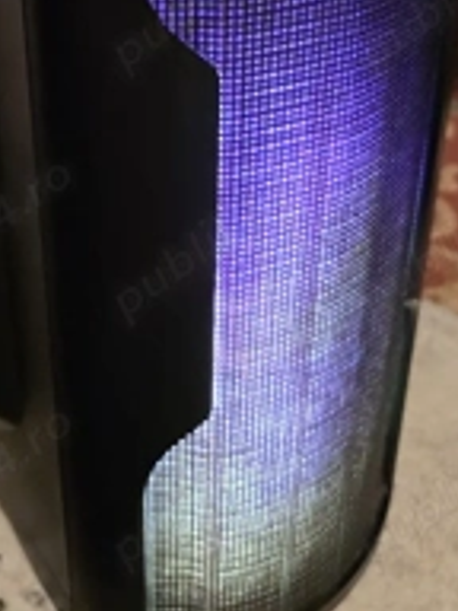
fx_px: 847
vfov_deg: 36.4
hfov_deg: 28.9
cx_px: 32
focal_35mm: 48
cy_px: 29
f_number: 1.7
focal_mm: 6.3
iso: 1600
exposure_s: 1/33.4
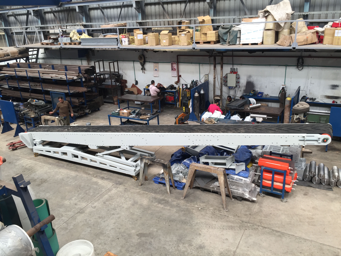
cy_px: 128
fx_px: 286
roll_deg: +3.1
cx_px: 170
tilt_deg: -21.5
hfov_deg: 61.7
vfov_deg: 48.2
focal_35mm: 29
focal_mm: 4.15
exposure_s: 1/50
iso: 40
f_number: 2.2
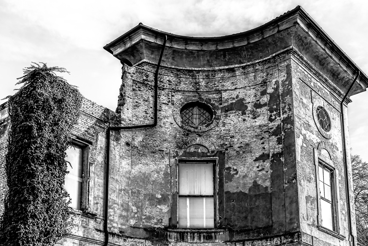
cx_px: 184
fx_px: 511
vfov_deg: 27.0
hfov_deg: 39.6
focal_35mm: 50
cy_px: 123
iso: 100
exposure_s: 1/320
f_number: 7.1
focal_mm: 50
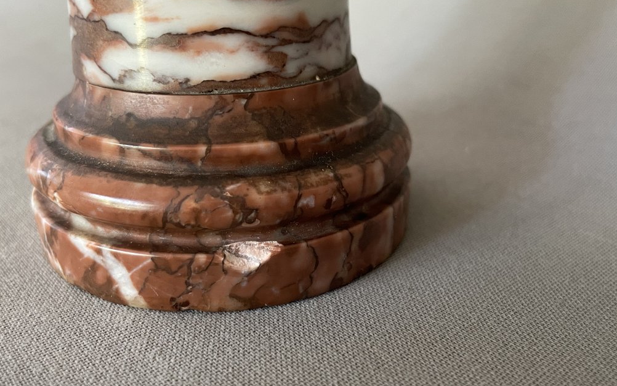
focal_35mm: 33
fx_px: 555
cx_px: 305
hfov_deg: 58.1
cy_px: 234
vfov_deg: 38.1
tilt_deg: -26.9
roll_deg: +0.6
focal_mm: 4.2
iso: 400
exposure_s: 1/60
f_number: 1.6
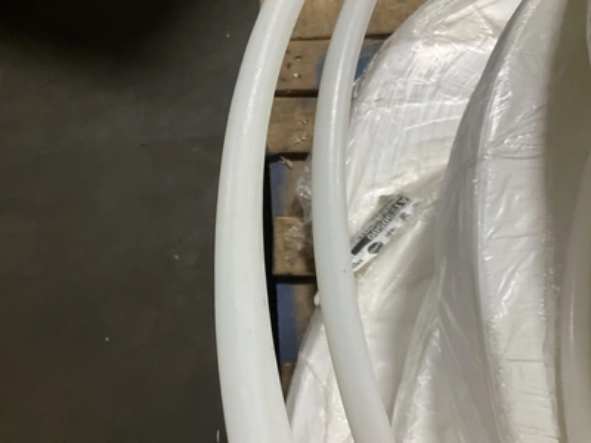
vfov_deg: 48.2
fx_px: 495
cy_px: 222
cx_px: 296
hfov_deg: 61.7
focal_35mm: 29
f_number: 1.8
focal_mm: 3
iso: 200
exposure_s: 1/40
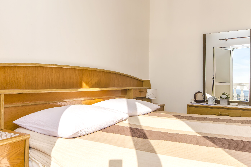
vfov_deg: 42.3
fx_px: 216
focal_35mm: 31
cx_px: 126
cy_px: 84
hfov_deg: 60.3
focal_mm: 20
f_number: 9
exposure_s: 1/200
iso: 100
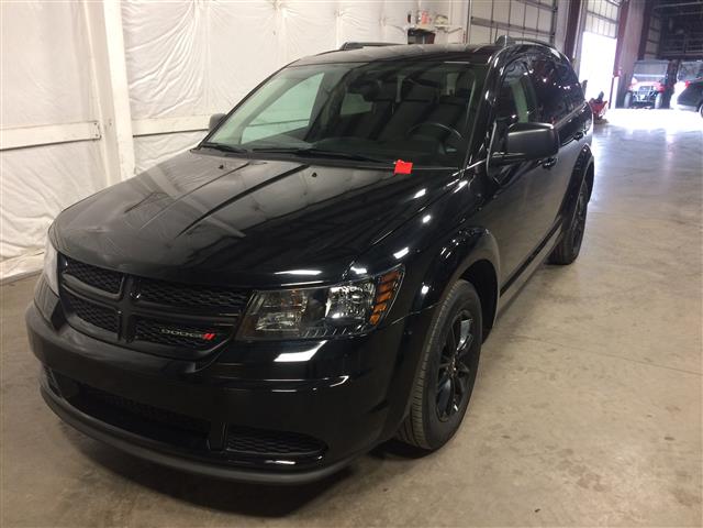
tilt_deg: -18.8
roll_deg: +1.3
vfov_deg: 48.2
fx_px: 589
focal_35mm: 29
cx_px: 352
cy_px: 264
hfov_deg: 61.7
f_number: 2.2
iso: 125
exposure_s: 1/30
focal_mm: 4.15
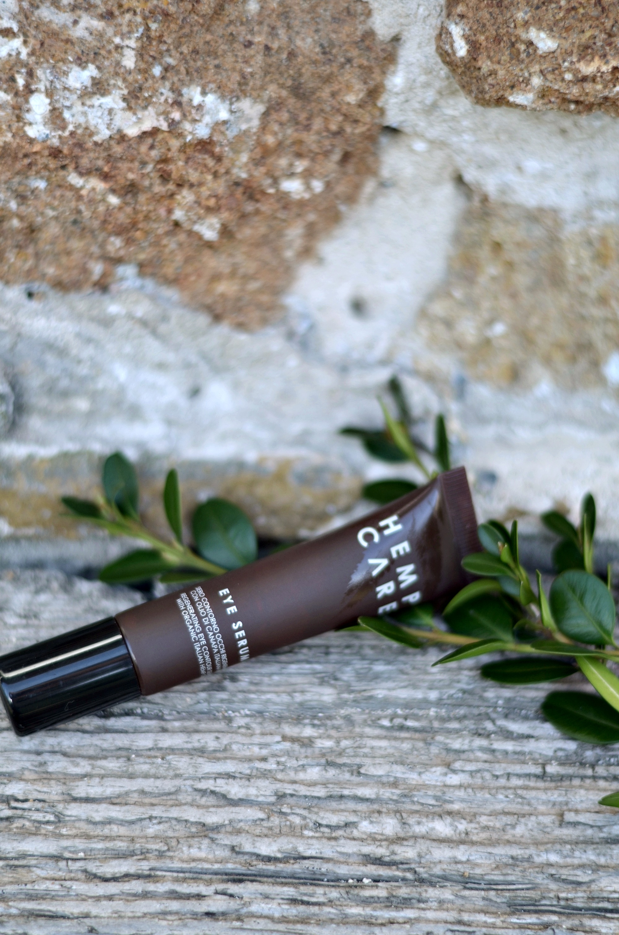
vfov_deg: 27.0
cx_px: 310
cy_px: 468
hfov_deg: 18.1
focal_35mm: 75
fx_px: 1943
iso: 100
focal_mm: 50
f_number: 1.8
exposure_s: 1/800
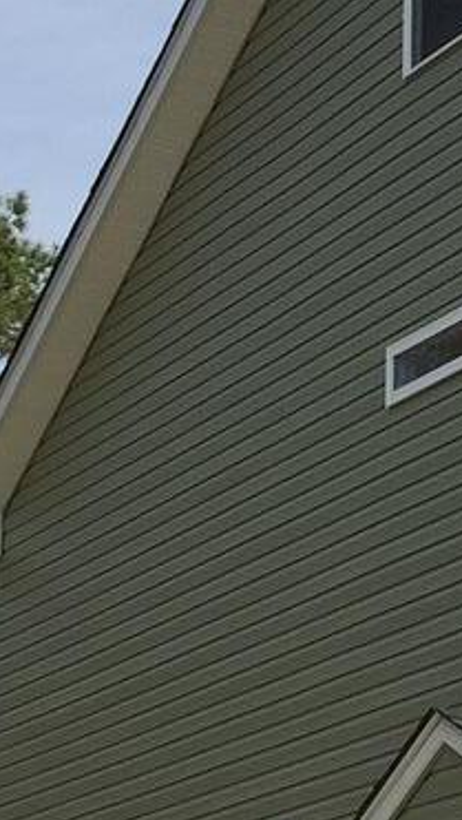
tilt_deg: +14.3
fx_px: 3024
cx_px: 995
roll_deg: +1.5
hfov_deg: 8.2
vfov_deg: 15.4
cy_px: 455
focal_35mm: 139
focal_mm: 4.15
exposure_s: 1/2475
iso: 32
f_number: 2.2
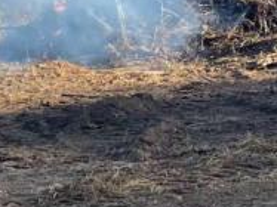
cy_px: 65
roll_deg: -4.4
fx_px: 1335
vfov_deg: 8.9
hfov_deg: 10.5
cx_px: 625
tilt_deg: -5.0
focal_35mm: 167
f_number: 1.6
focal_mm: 5.1
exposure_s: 1/2165
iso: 32
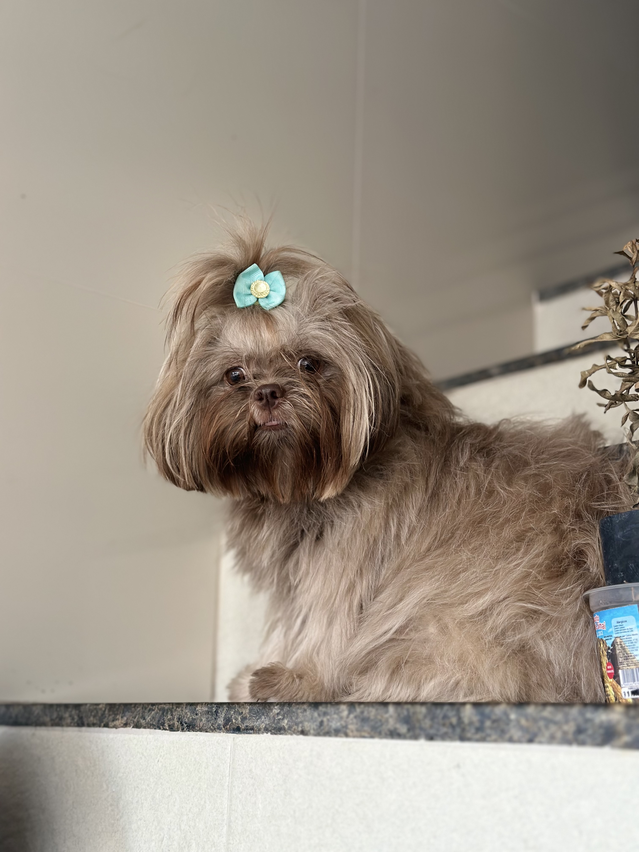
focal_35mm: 48
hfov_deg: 30.3
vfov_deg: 39.7
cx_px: 320
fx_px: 1181
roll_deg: -2.2
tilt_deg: +13.7
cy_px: 426
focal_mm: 6.86
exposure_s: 1/65
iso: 125
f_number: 1.78
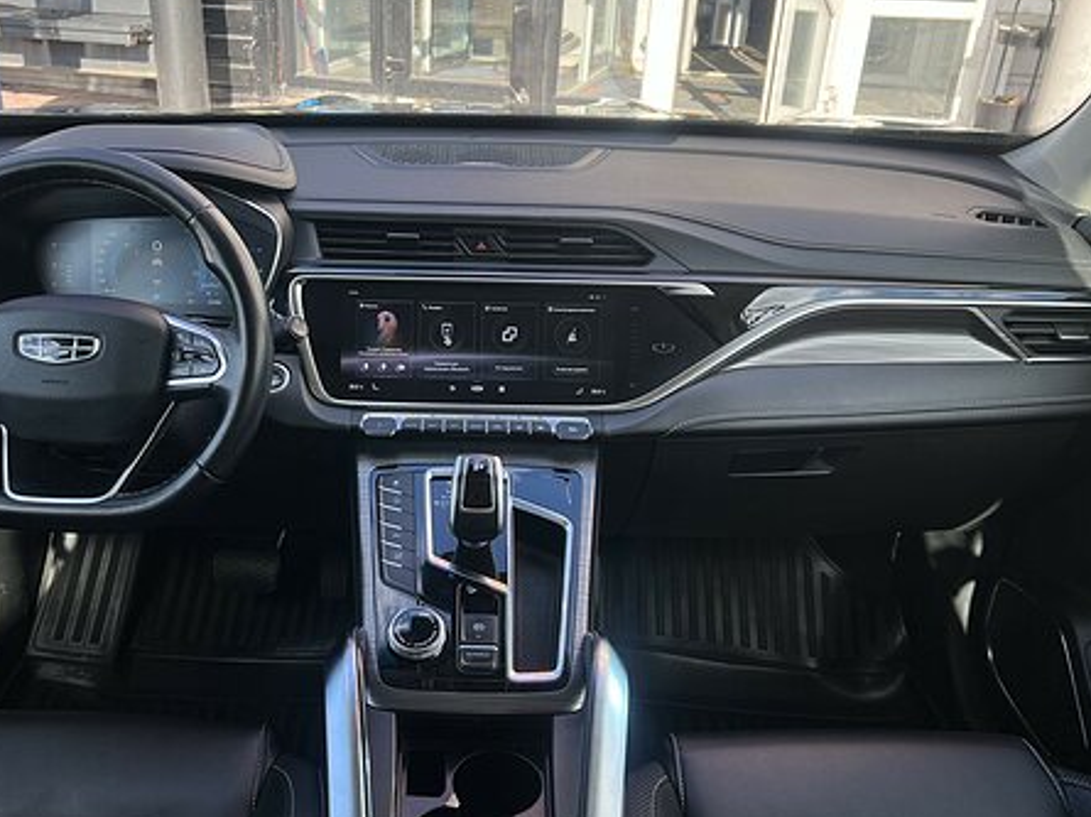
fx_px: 1008
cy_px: 432
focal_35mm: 32
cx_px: 458
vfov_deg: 44.1
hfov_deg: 56.6
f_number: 1.5
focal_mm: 5.7
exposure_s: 1/621
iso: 50
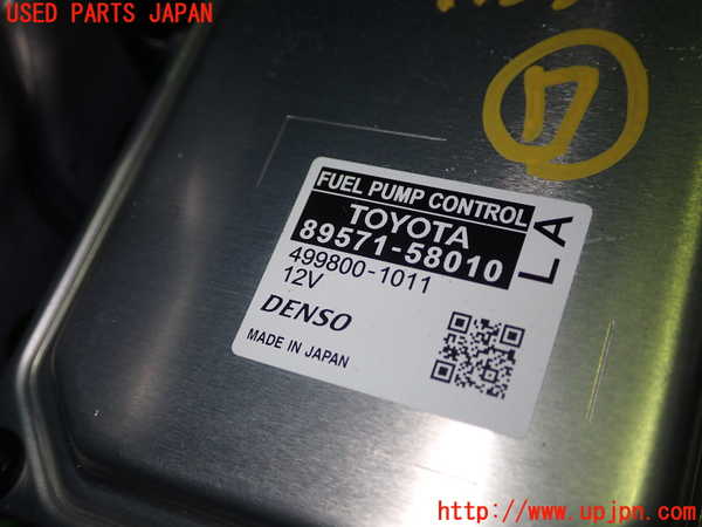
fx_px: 831
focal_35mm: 41
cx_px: 351
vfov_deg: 35.1
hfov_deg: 45.8
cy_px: 264
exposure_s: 1/40
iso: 200
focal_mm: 7.31
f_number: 8
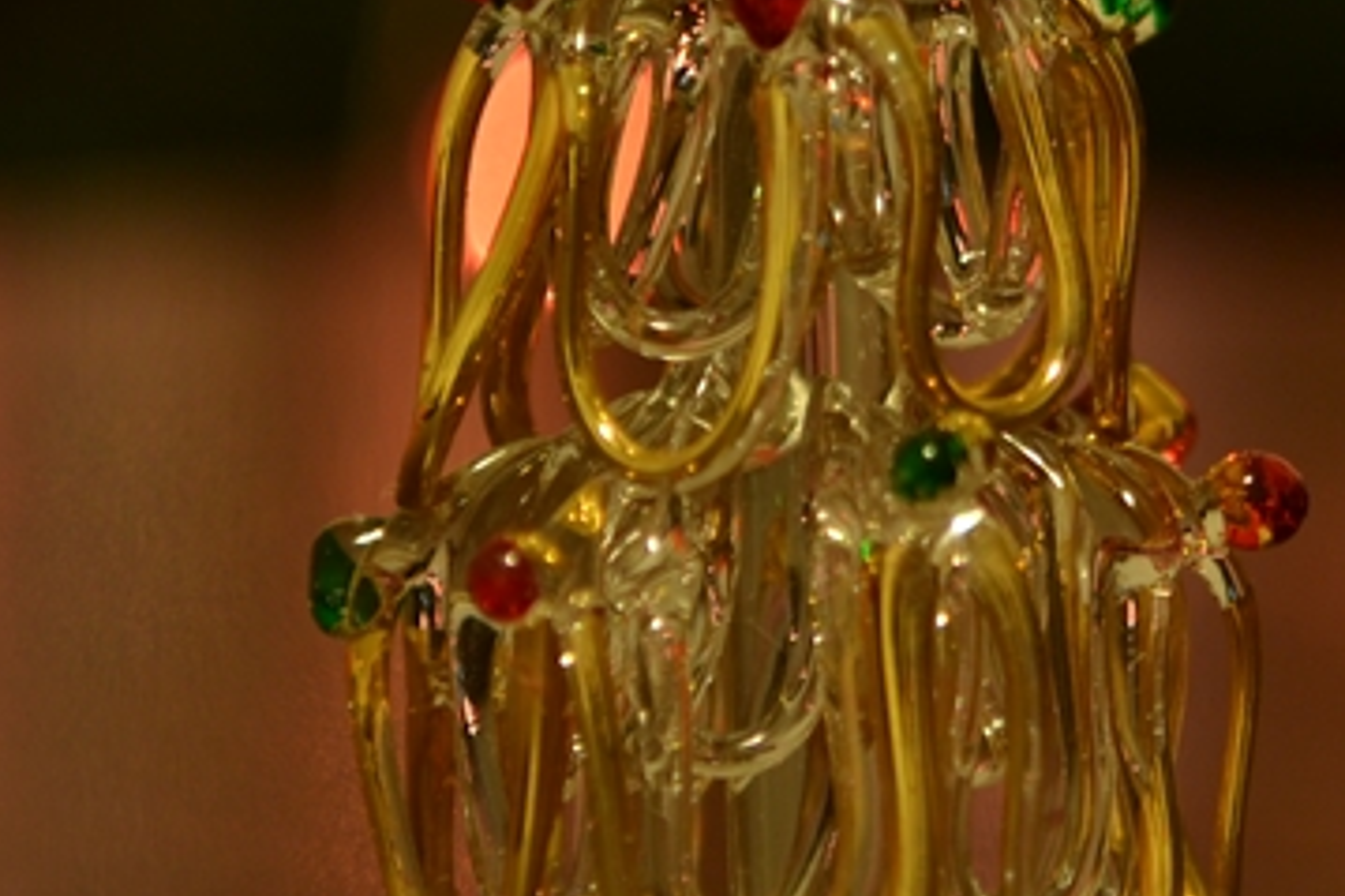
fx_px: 9881
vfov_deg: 5.2
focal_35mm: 265
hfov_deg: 7.8
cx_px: 1221
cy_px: 67
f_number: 5.6
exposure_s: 1
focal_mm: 55
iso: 100
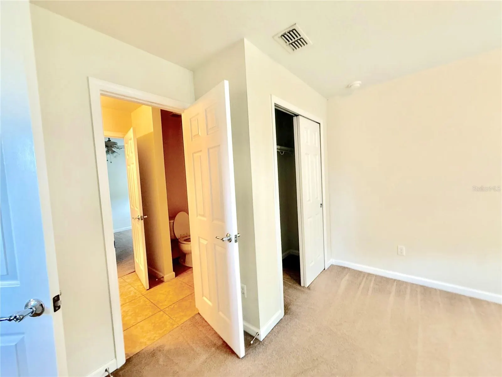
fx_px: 203
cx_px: 251
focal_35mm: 14
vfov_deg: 85.7
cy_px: 188
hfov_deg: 102.1
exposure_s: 1/60
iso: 200
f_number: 2.2
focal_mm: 2.22
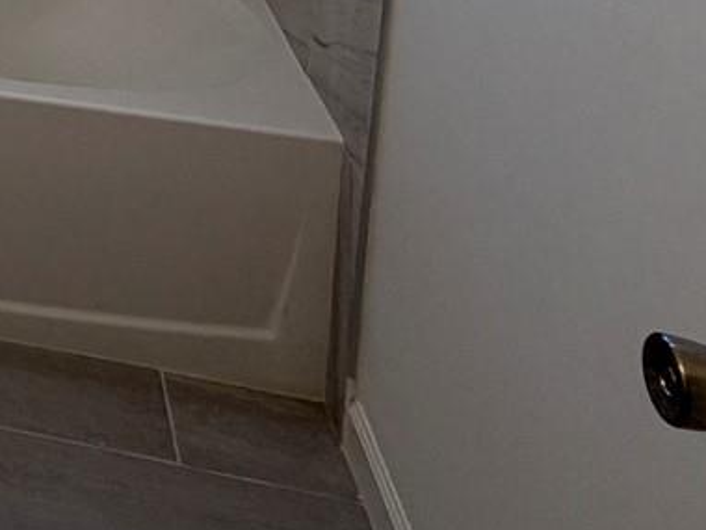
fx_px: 1203
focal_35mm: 59
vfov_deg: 19.5
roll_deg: -0.1
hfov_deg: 25.4
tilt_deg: -6.3
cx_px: -329
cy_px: -387
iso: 64
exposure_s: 1/120
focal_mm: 2.22
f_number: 2.2
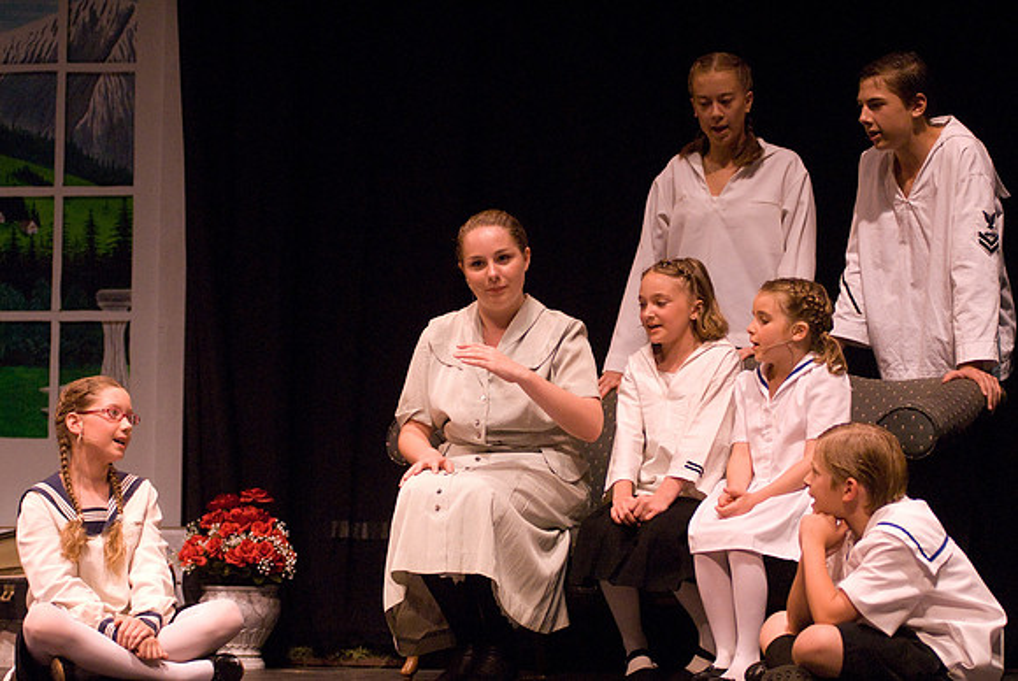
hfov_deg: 17.0
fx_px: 3397
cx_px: 509
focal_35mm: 120
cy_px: 340
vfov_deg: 11.4
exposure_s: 1/250
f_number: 2.8
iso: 1600
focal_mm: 80
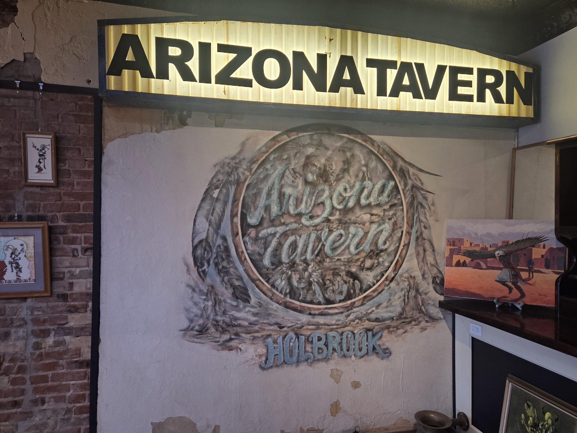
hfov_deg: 73.9
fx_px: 383
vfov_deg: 58.9
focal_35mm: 23
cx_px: 288
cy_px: 216
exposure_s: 1/120
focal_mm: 5.4
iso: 125
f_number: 1.8
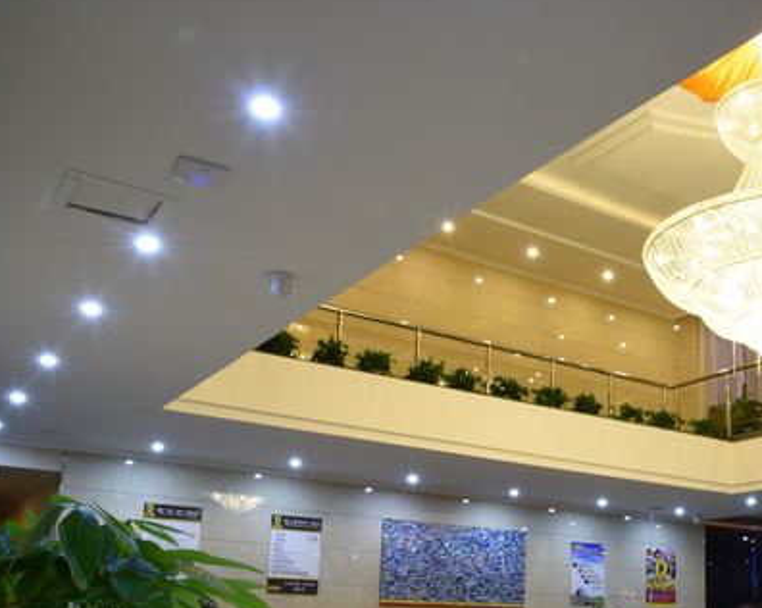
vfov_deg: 35.7
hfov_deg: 42.2
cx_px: 641
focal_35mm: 41
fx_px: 924
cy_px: 448
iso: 200
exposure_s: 2.5
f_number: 18
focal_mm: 24
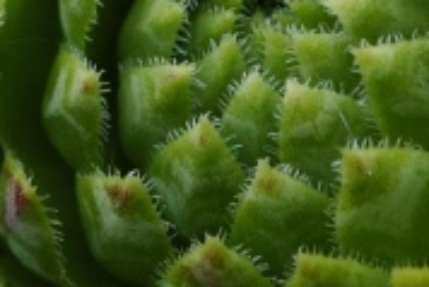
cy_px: -113
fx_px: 6837
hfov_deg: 3.6
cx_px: -152
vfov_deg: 2.4
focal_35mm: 573
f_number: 7.1
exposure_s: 1/200
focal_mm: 85
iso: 400
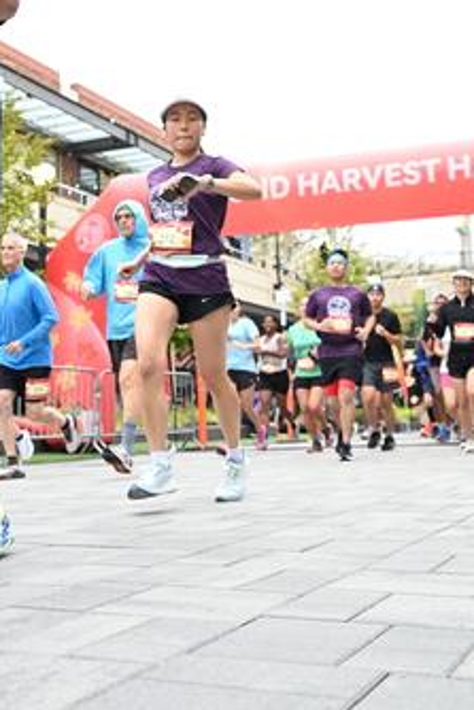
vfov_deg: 38.5
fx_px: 1006
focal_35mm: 51
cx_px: 235
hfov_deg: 26.5
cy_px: 244
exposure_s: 1/640
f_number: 4
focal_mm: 31
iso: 2000
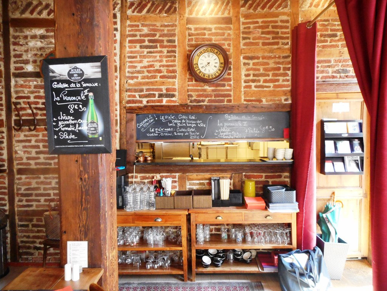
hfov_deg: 69.4
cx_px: 194
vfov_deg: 54.9
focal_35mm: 25
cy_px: 146
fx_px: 279
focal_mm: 4.5
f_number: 3.7
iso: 400
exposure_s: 1/20
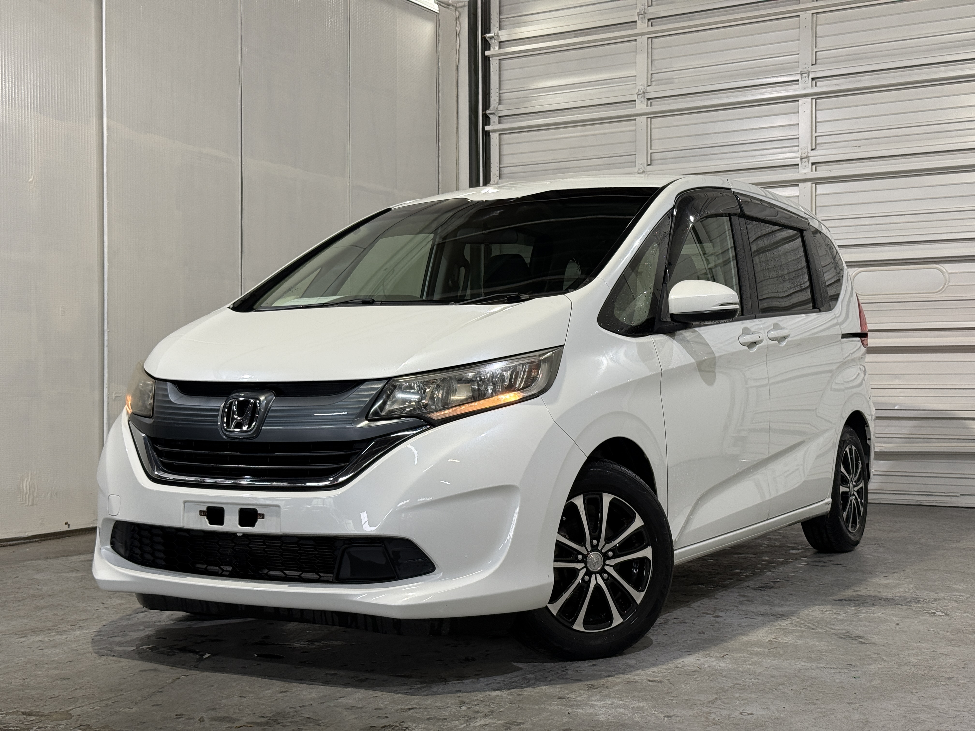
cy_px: 366
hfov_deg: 39.7
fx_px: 1352
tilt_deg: +0.6
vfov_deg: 30.3
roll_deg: -0.2
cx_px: 488
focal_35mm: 48
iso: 64
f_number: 1.78
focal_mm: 6.76
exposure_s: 1/60
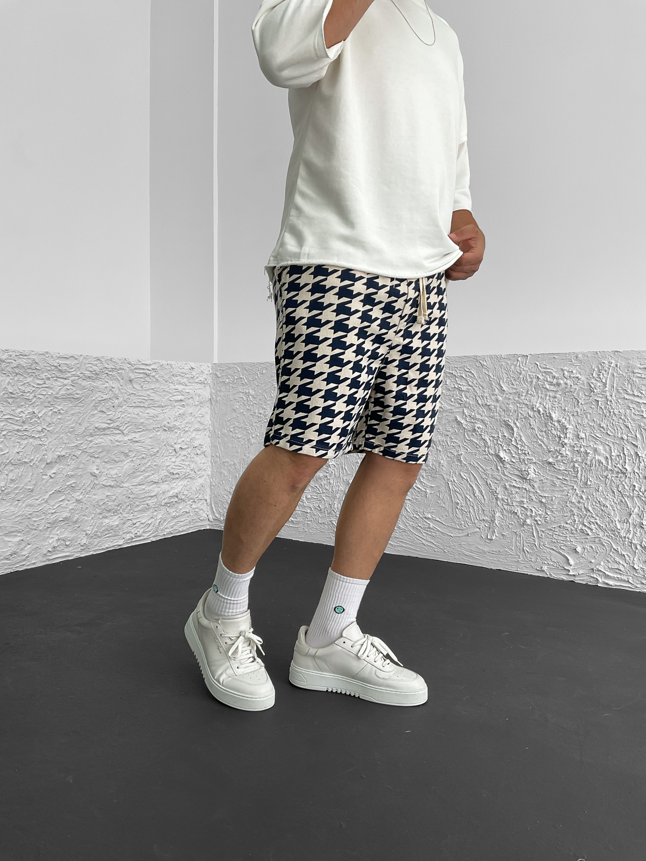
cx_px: 323
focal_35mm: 29
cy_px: 430
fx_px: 722
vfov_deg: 61.7
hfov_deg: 48.2
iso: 20
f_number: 1.8
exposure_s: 1/120
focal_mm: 3
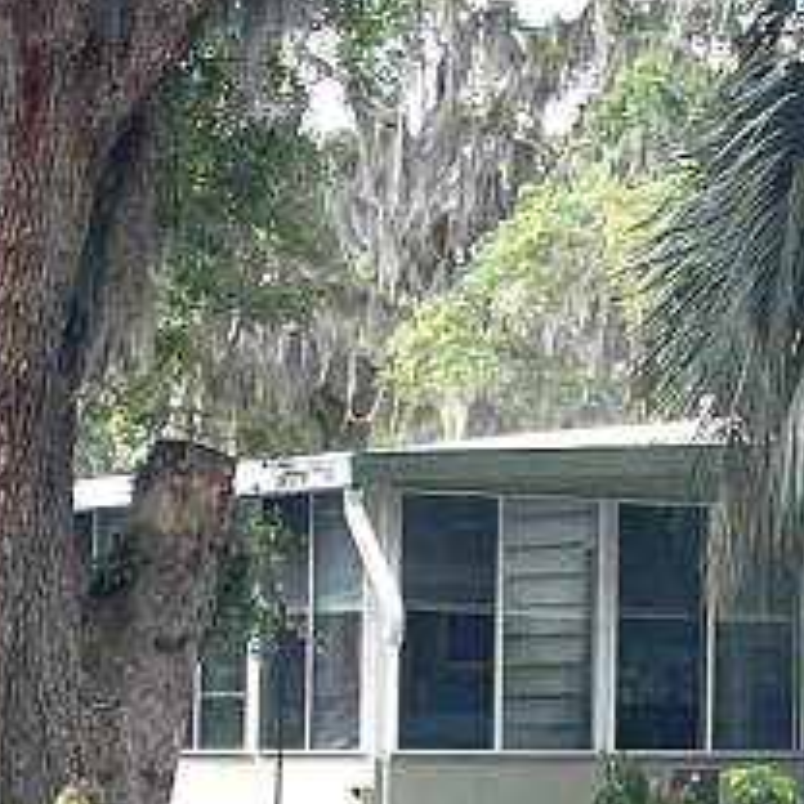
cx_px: 1055
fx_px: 4651
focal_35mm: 177
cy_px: 518
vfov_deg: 9.9
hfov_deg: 9.7
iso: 32
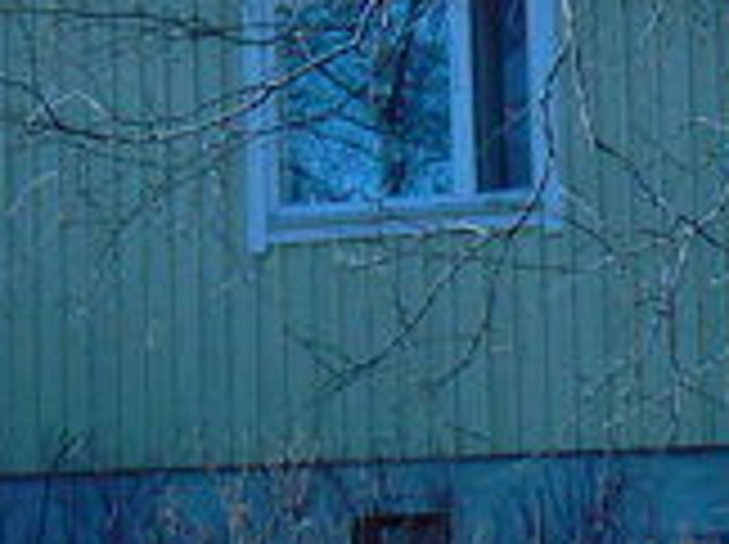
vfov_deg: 8.3
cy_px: 229
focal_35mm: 178
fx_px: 3743
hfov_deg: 10.8
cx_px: -302
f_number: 2.8
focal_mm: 6
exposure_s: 1/1000
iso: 100
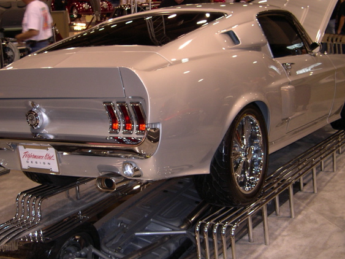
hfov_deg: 35.5
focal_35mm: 54
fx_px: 538
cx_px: 157
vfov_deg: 27.0
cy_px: 119
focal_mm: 8
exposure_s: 1/30
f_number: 2.8
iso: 100
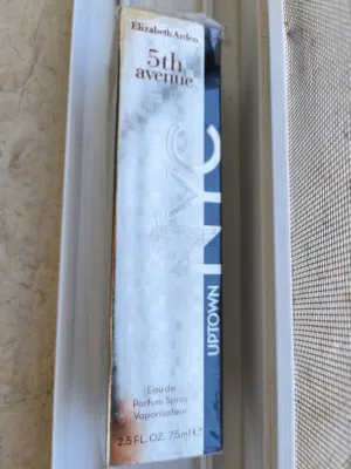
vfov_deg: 73.9
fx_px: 311
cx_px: 176
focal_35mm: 23
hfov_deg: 58.9
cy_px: 234
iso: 50
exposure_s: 1/197
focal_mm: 5.35
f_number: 1.7
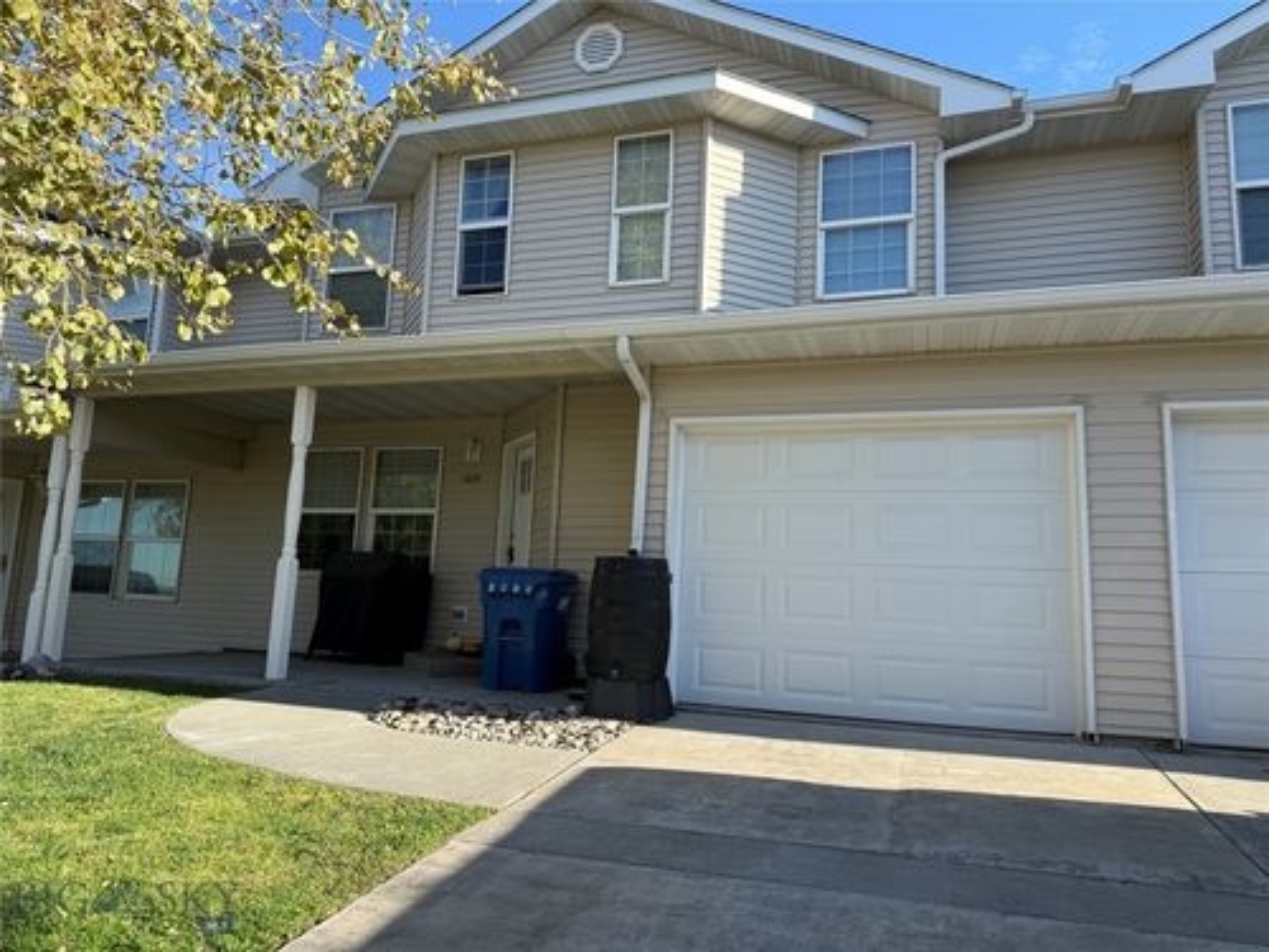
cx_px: 634
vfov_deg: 56.8
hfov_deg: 71.6
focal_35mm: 24
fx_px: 880
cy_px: 476
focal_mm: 6.76
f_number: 1.78
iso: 80
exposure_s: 1/1522
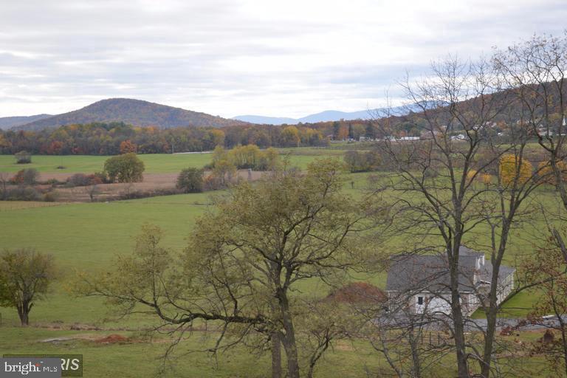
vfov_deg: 17.5
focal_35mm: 78
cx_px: 284
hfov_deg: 26.0
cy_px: 189
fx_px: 1228
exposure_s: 1/125
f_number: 5.6
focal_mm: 52
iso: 110
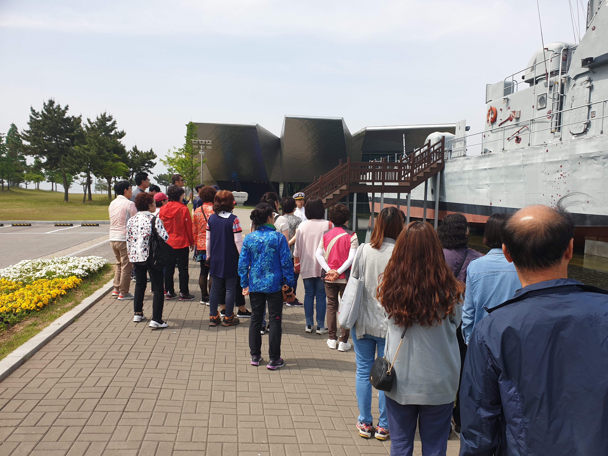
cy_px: 228
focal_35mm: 26
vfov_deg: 53.1
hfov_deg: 67.3
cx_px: 304
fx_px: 457
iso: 50
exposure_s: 1/1112
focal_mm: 4.3
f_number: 2.4
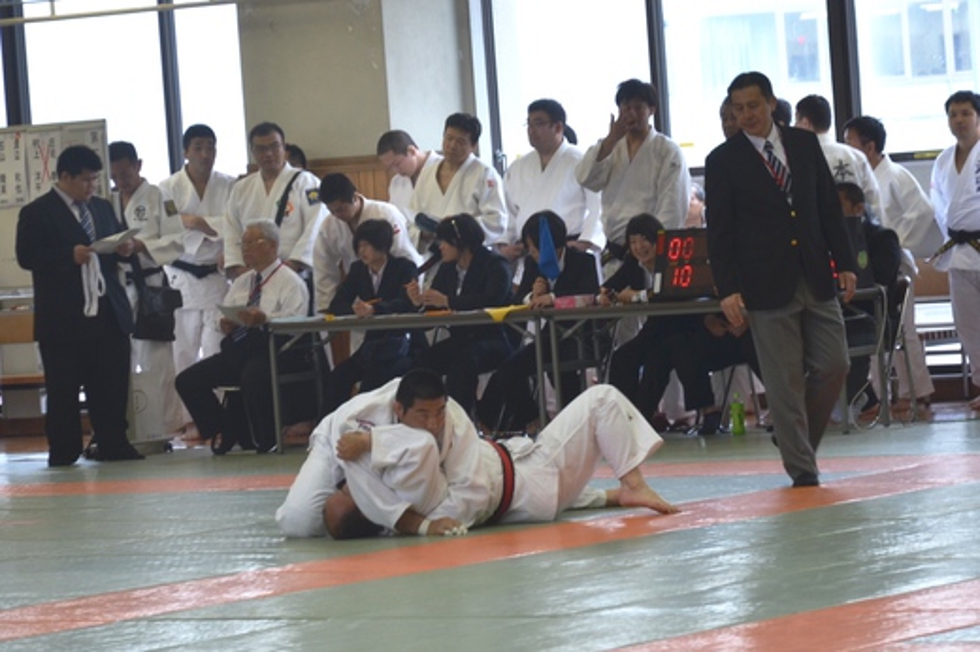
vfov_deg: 8.7
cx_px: 490
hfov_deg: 13.0
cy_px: 326
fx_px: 4285
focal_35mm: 158
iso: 400
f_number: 5.6
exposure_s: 1/100
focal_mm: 105
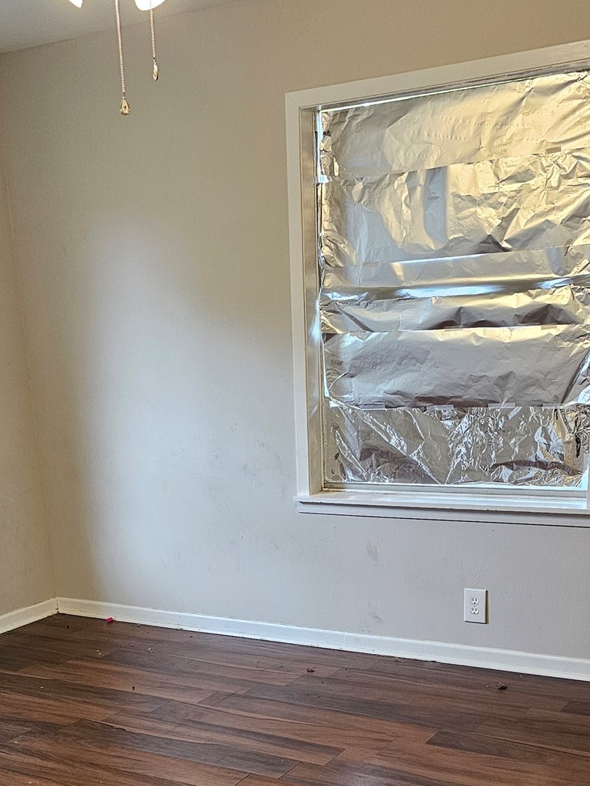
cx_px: 265
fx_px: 1045
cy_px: 676
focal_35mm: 46
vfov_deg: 38.9
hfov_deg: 31.5
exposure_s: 1/120
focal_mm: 6.3
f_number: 1.7
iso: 500
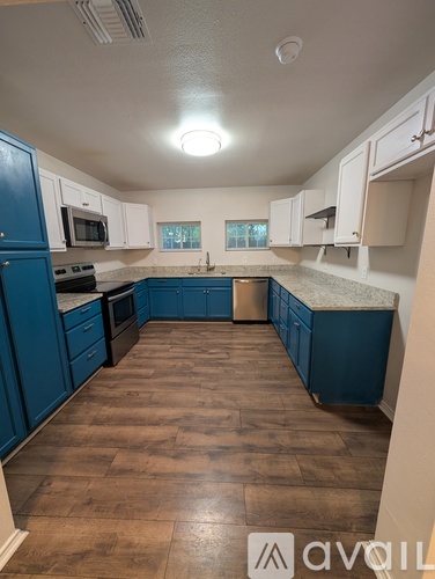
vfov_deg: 110.5
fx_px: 201
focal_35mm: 12
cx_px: 218
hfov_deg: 94.6
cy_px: 290
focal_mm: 2.02
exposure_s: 1/40
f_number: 1.7
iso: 160
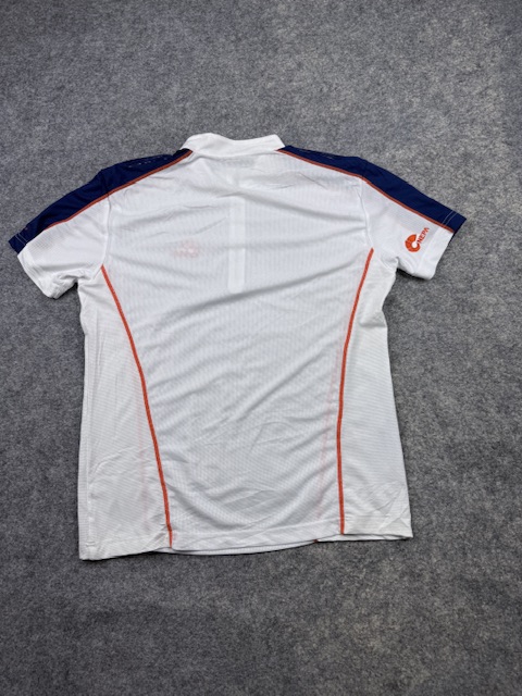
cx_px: 261
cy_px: 348
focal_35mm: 24
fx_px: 483
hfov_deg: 56.8
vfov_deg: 71.6
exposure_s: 1/385
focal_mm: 6.76
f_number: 1.78
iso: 80
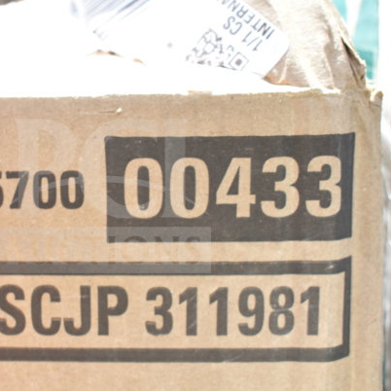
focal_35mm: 58
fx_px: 741
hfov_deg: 29.1
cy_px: 196
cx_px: 101
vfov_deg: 29.6
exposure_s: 1/100
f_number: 5
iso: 200
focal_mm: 30
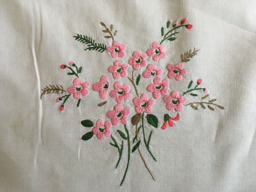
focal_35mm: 29
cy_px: 96
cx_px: 128
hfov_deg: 61.7
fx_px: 214
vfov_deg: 48.2
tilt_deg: -83.5
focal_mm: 4.15
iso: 250
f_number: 2.2
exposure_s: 1/33
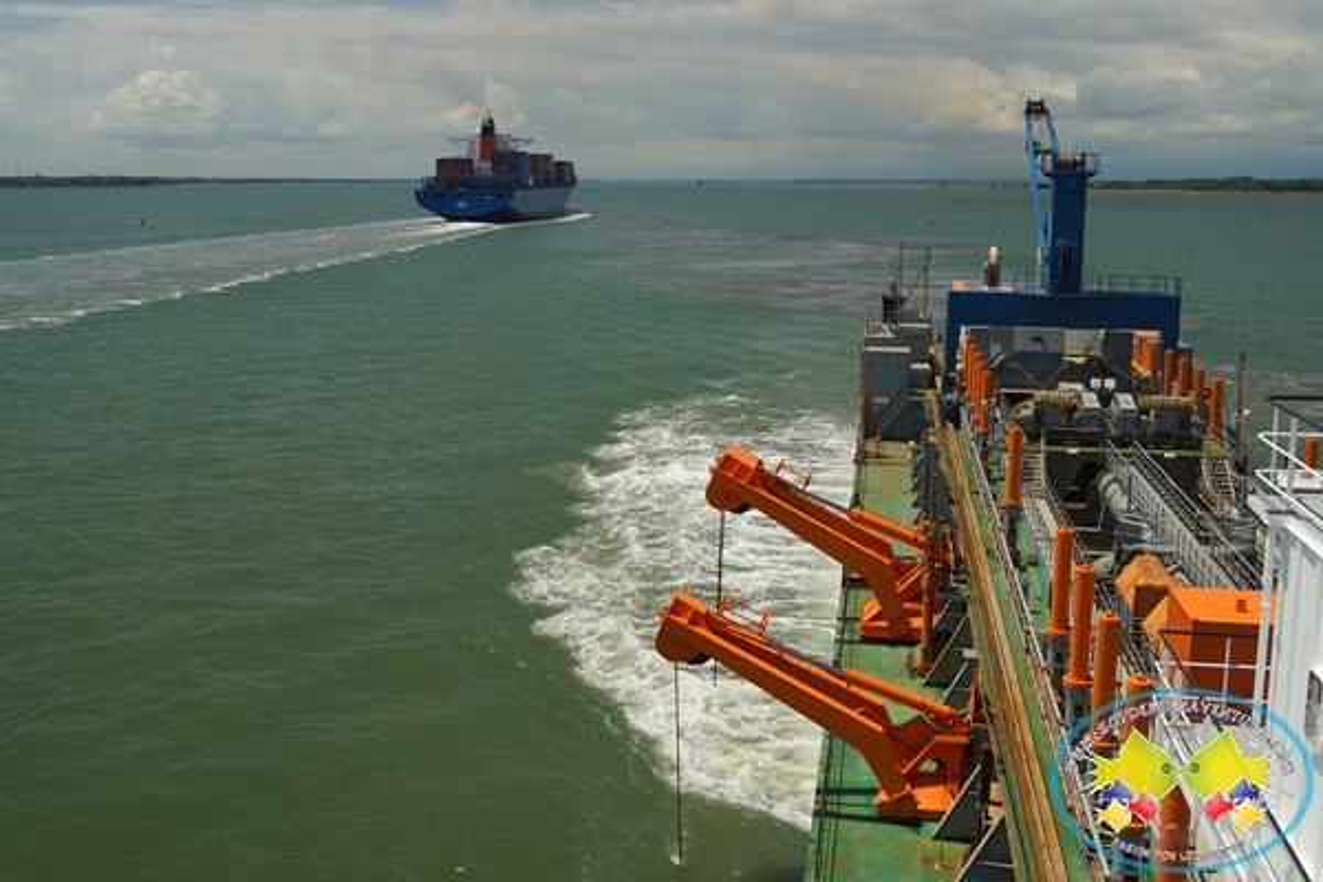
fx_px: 1433
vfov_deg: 34.2
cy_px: 441
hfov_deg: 49.6
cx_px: 662
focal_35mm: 39
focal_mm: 26
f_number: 5.6
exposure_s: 1/400
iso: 100
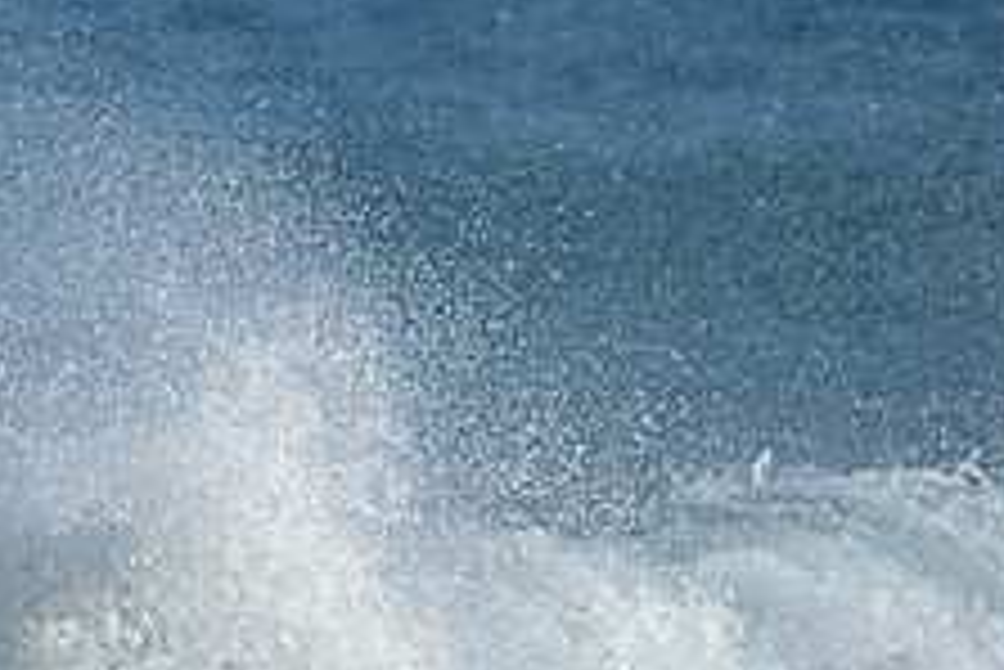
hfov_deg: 0.9
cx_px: -90
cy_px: 743
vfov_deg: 0.6
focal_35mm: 2286
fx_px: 63793
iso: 200
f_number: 6.3
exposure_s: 1/2000
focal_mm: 800
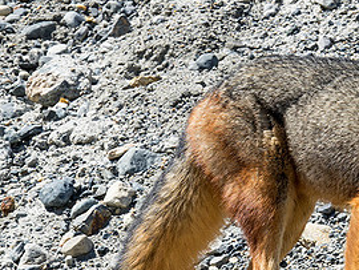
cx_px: 363
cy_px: 198
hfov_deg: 4.2
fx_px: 4910
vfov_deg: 3.1
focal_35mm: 473
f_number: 8
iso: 160
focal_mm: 83.9
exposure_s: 1/250
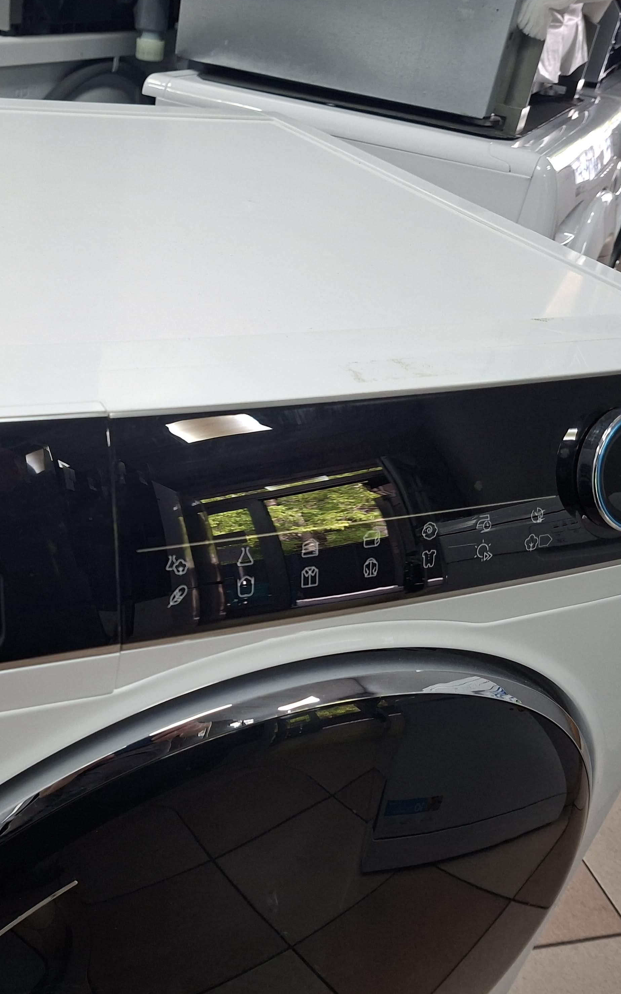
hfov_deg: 37.3
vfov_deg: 58.1
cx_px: 151
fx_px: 894
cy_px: 500
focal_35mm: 33
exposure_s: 1/100
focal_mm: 5.54
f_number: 1.8
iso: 320
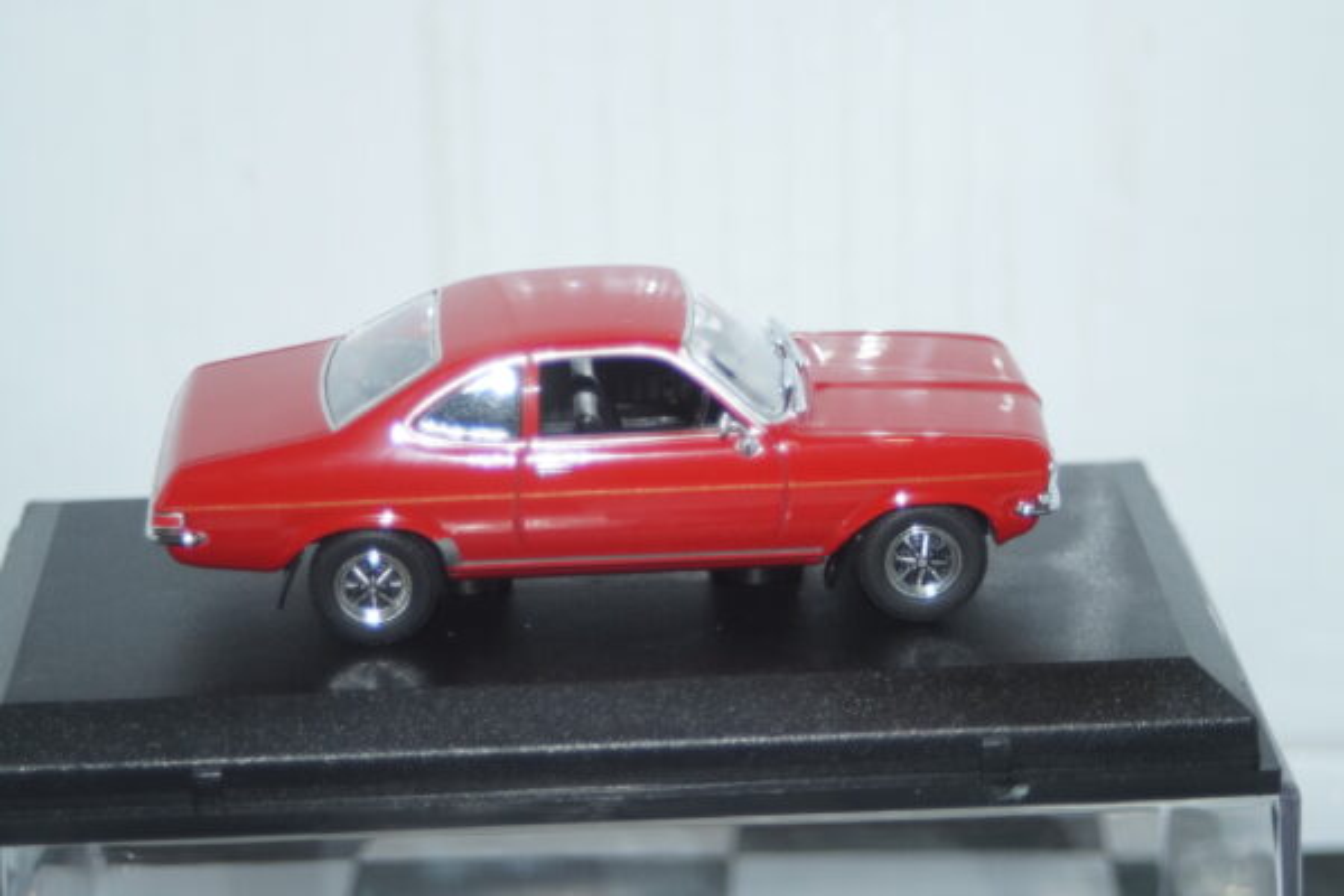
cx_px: 672
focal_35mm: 105
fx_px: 3920
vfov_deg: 13.0
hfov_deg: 19.5
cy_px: 448
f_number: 5.6
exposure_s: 1/60
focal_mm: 70
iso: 500
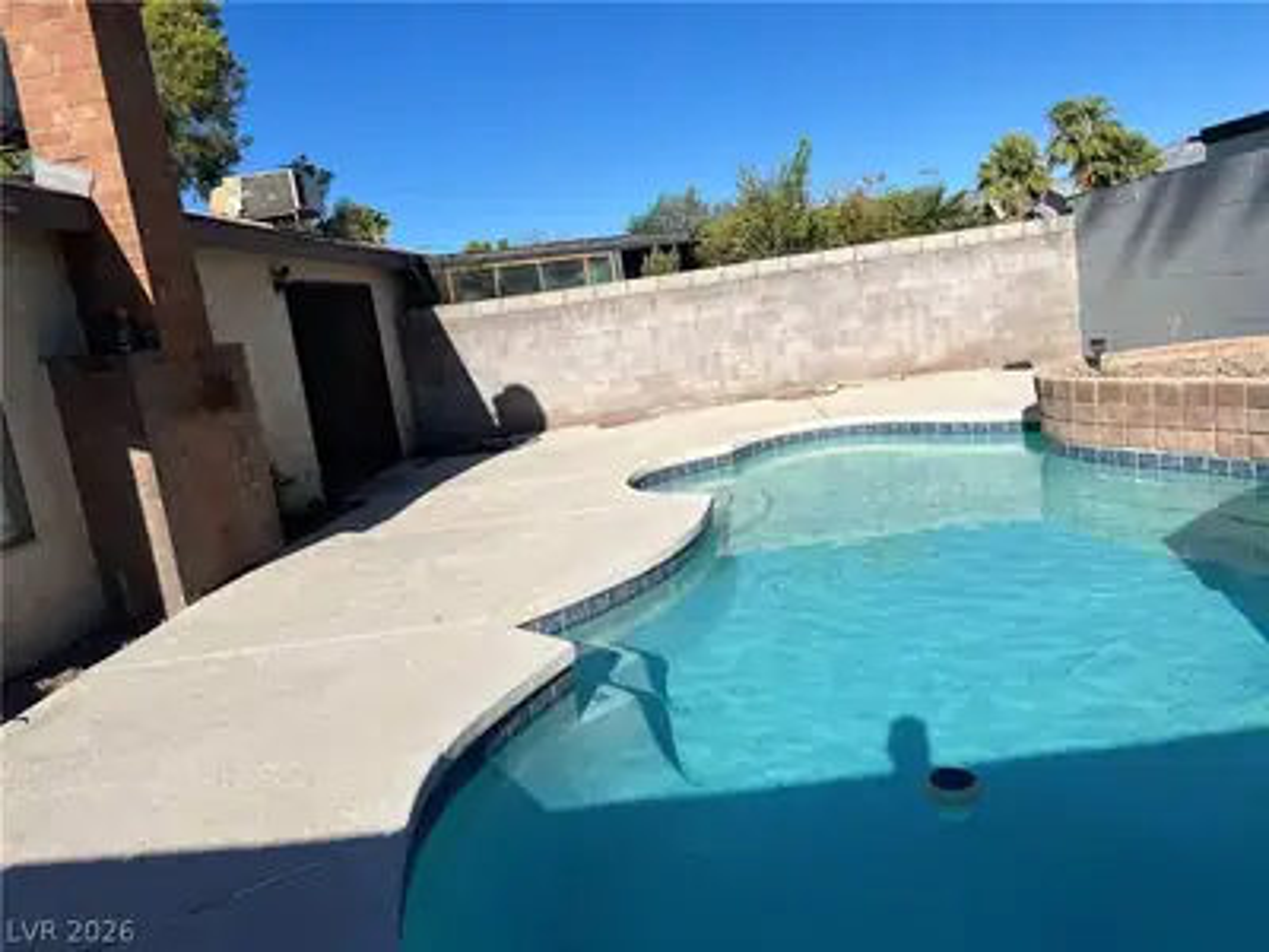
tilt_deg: -8.9
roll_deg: +8.5
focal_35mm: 26
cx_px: 634
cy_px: 476
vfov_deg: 53.1
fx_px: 953
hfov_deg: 67.3
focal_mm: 5.7
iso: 50
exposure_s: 1/7463
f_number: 1.5
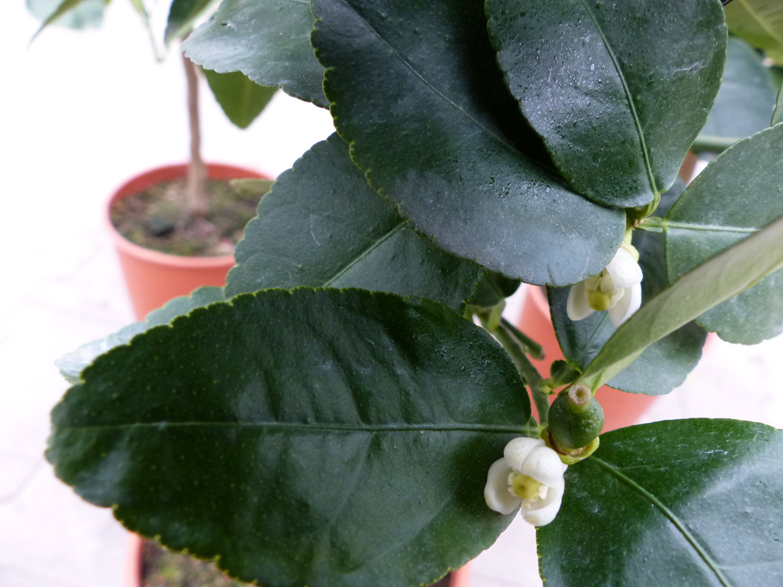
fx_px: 588
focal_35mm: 26
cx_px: 392
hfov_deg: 67.3
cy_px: 294
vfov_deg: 53.1
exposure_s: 1/60
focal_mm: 4.5
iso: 320
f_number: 2.8
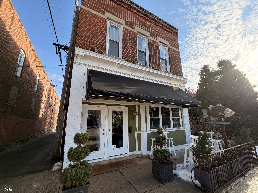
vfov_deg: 85.7
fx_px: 104
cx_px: 129
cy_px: 96
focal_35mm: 14
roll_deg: +1.0
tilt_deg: +12.8
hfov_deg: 102.1
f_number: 2.2
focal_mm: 2.22
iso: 50
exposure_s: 1/502
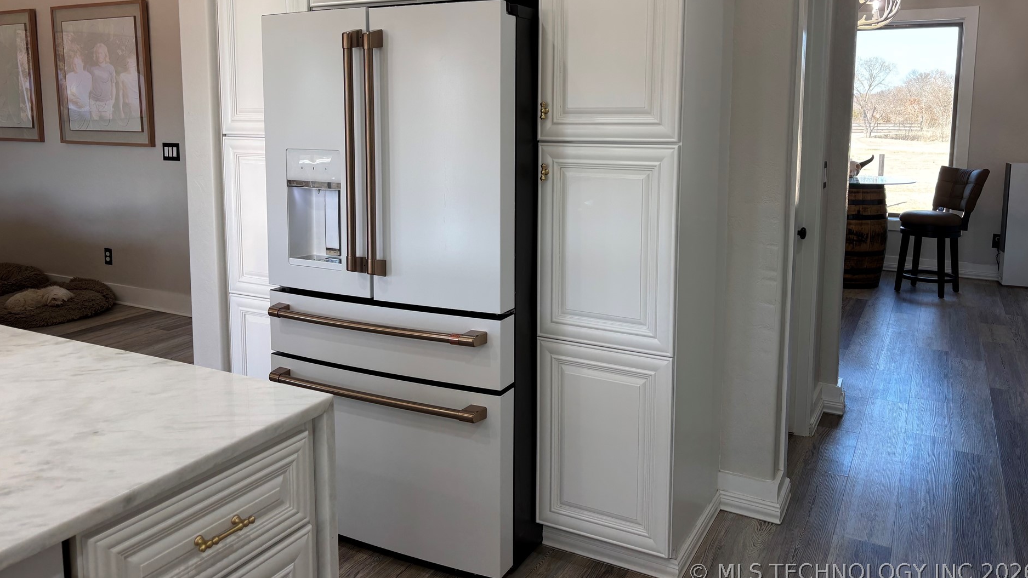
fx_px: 791
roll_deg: -0.2
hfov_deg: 66.1
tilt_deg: -6.9
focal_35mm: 29
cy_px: 196
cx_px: 516
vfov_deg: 39.7
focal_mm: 5.96
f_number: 1.6
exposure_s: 1/120
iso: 40
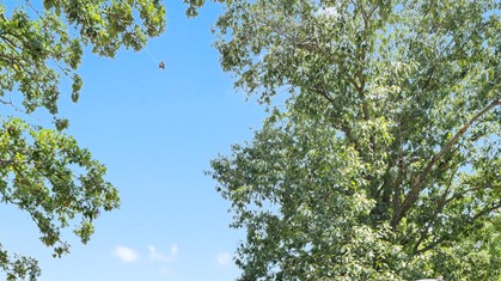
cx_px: 174
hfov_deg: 50.2
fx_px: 526
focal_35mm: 40
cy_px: 384
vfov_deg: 25.0
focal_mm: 14.6
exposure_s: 1/800
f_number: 2.8
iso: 250
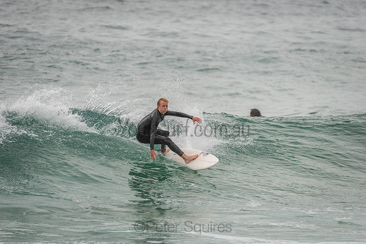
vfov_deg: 2.8
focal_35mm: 500
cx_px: 183
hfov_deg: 4.1
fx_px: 5084
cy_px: 122
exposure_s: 1/2000
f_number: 5.6
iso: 280
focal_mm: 500
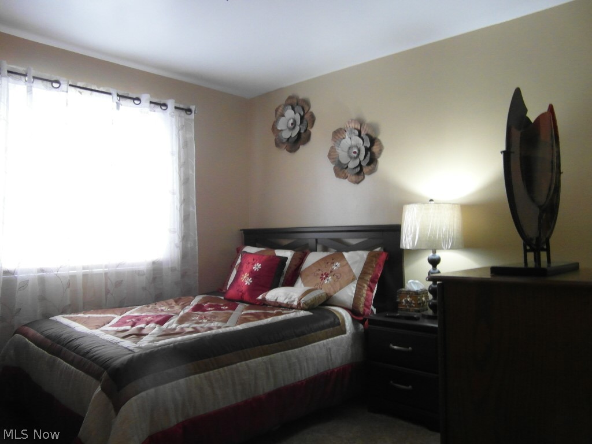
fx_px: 410
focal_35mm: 24
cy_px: 222
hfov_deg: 71.6
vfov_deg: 56.8
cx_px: 296
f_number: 3.2
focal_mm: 4
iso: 480
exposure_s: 1/30
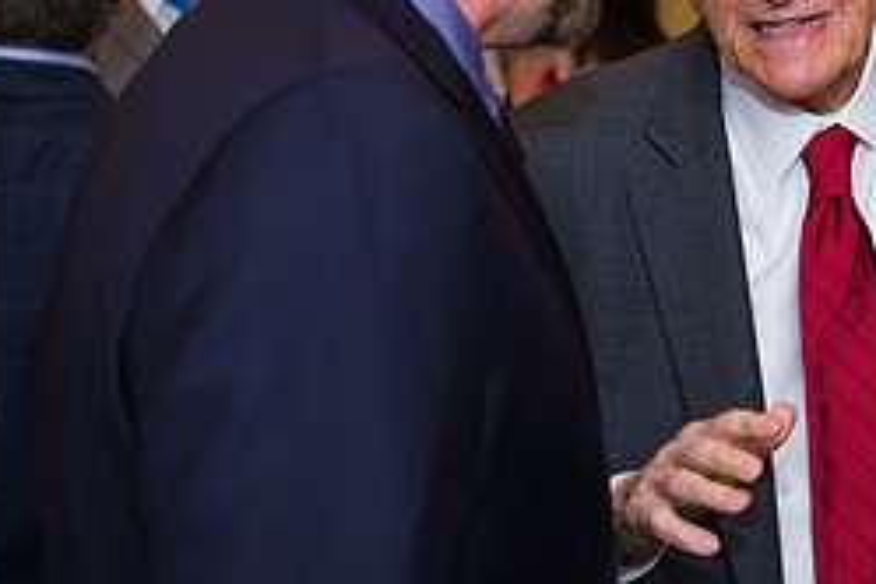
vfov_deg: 12.8
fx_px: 2555
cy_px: -23
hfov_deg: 19.1
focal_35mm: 105
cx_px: 802
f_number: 3.2
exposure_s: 1/125
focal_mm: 45
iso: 1000
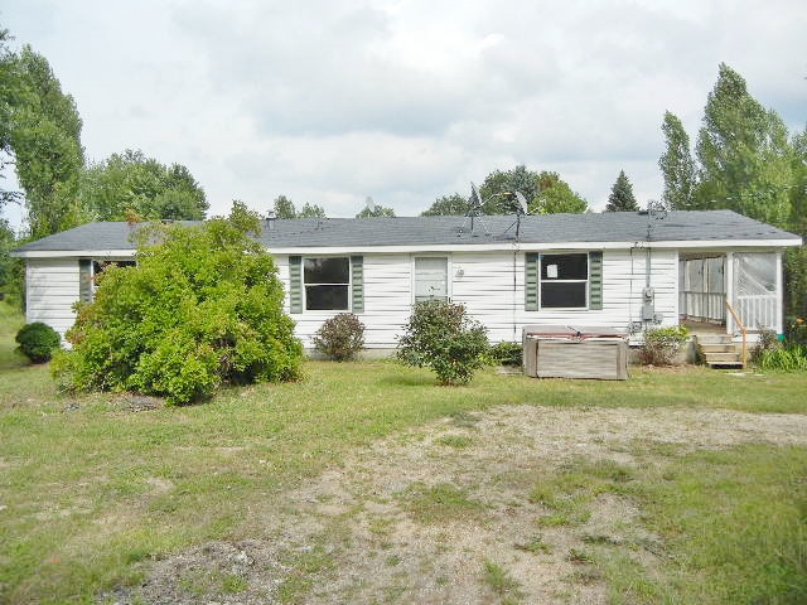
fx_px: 699
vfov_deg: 46.8
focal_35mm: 30
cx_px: 404
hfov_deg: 60.0
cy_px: 302
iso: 160
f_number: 7
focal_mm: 5.4
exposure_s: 1/377
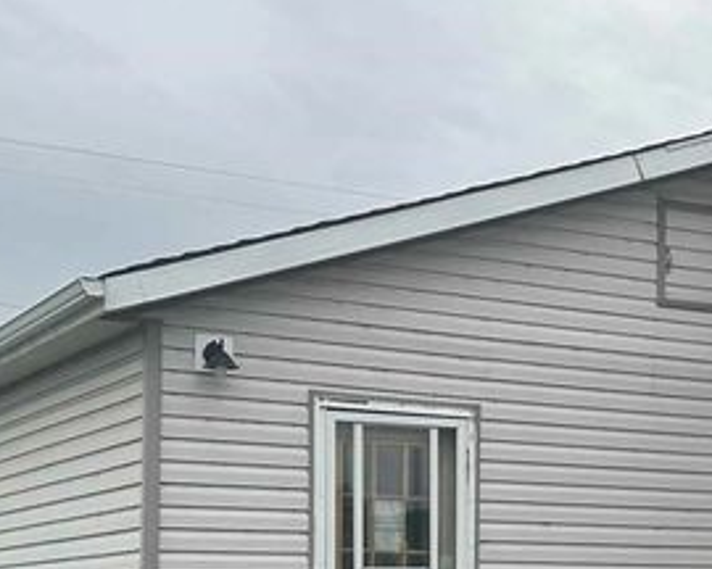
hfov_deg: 20.3
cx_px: 817
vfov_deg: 16.9
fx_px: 1875
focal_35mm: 89
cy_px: 580
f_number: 1.78
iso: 80
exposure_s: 1/1639
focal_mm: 6.86
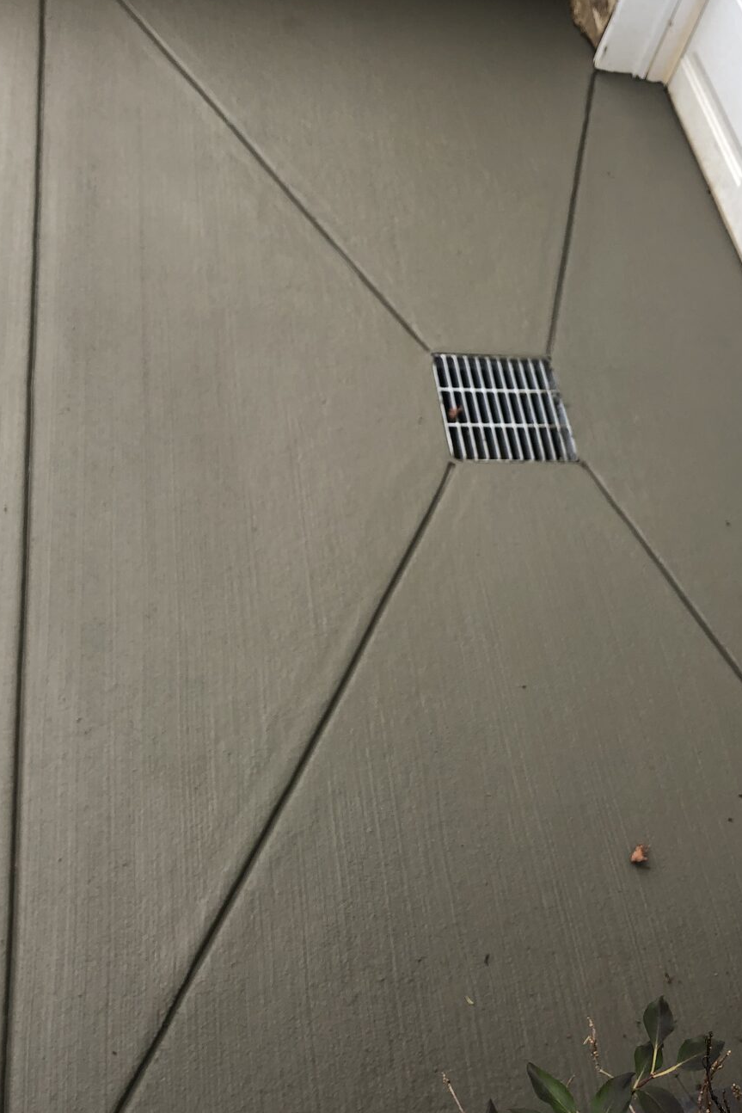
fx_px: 1113
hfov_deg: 36.8
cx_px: 408
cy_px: 487
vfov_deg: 53.0
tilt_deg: -53.7
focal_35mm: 36
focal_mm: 3.99
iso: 25
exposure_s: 1/120
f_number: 1.8
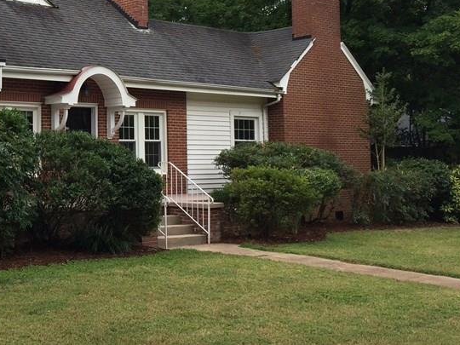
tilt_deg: +5.3
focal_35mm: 55
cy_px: 101
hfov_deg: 32.9
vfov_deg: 26.3
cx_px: 33
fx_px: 731
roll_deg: -0.4
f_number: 2.2
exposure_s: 1/586
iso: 32
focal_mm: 4.15
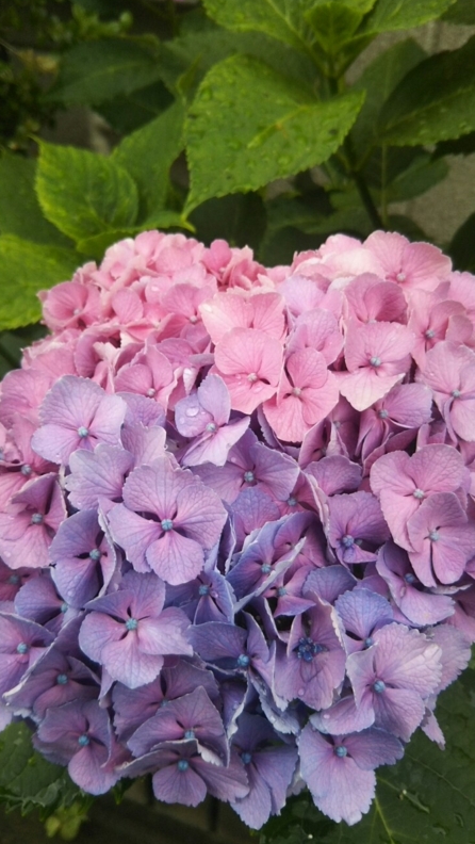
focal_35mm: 33
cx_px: 234
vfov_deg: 59.5
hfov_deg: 35.7
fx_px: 738
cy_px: 421
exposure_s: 1/120
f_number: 2.2
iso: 32
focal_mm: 4
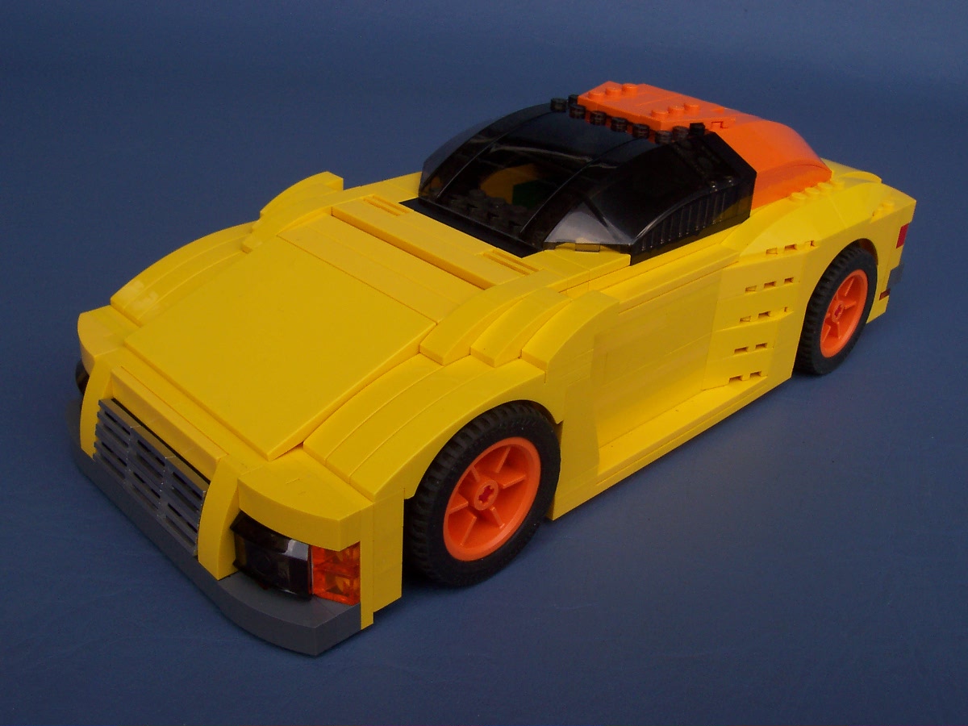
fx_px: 1035
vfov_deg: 38.7
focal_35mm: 37
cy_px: 363
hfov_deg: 50.1
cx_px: 484
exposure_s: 1/125
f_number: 5.6
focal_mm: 5.6
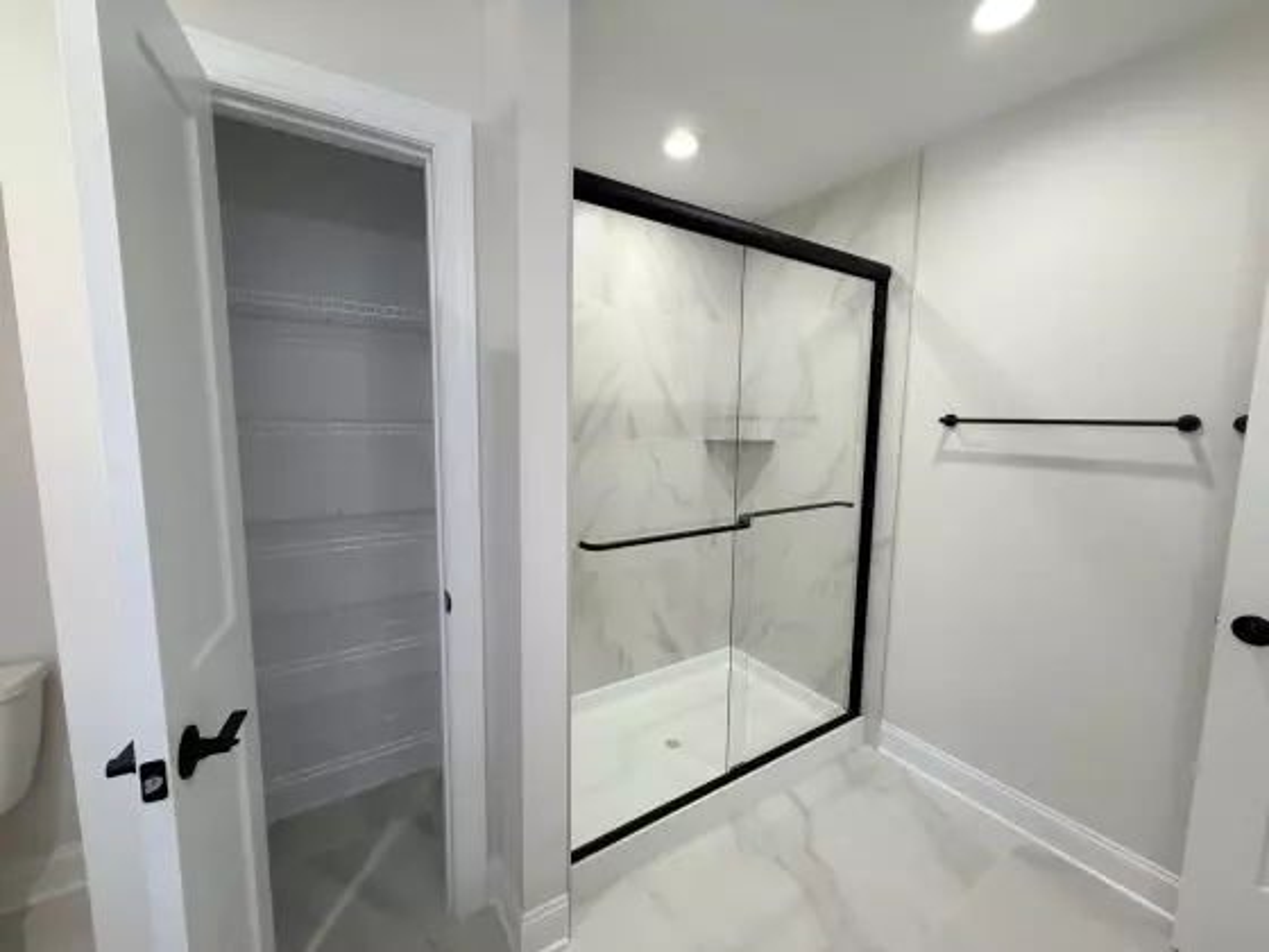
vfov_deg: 85.7
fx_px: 513
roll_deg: -0.8
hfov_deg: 102.1
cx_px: 634
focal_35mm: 14
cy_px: 476
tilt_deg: -5.7
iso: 160
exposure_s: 1/120
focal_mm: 2.22
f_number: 2.2
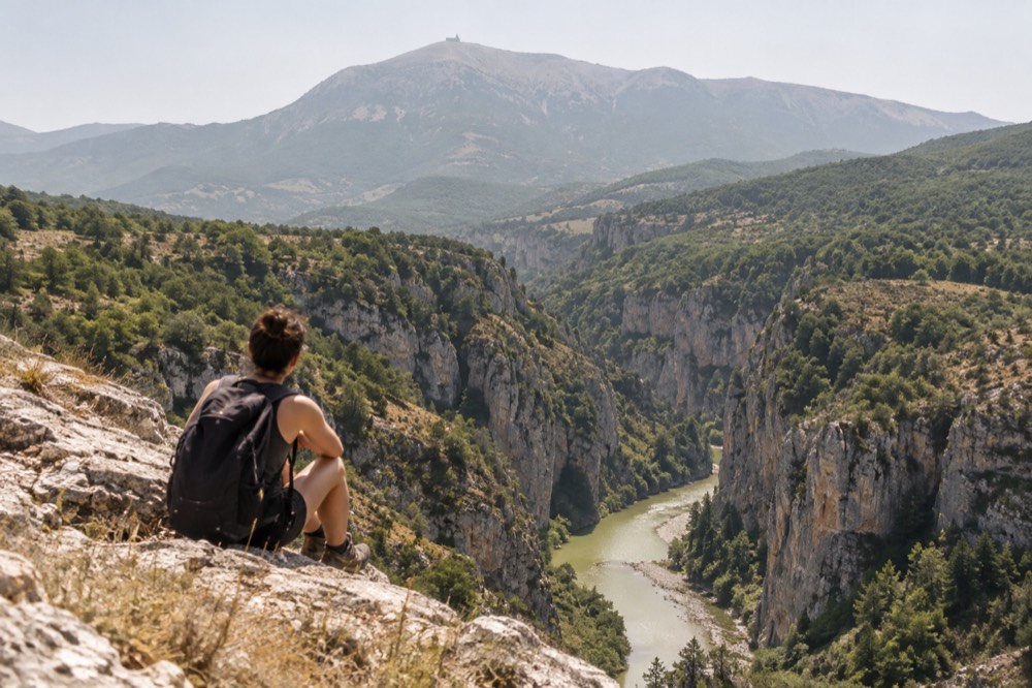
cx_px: 516
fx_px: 1003
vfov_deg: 37.8
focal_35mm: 35
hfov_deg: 54.5
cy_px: 344
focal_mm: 35
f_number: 7.1
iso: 400
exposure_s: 1/500
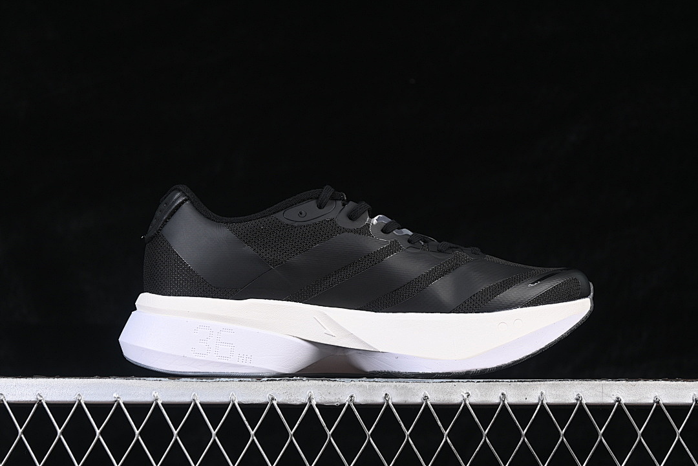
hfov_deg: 27.0
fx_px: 1454
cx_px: 349
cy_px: 233
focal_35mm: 75
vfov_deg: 18.2
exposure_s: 1/60
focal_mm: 50
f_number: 6.3
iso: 160
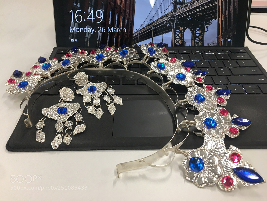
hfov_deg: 61.7
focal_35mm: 29
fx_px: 224
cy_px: 100
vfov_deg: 48.2
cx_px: 134
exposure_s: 1/33
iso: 40
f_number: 2.2
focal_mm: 4.15
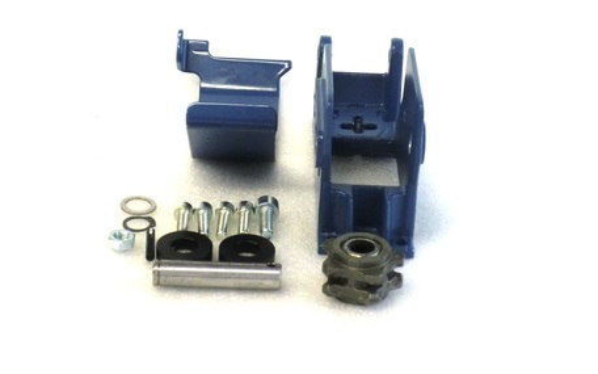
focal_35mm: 94
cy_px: 180
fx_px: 1532
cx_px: 300
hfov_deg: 22.1
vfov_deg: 13.9
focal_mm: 15.81
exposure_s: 1/60
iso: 400
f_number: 5.4
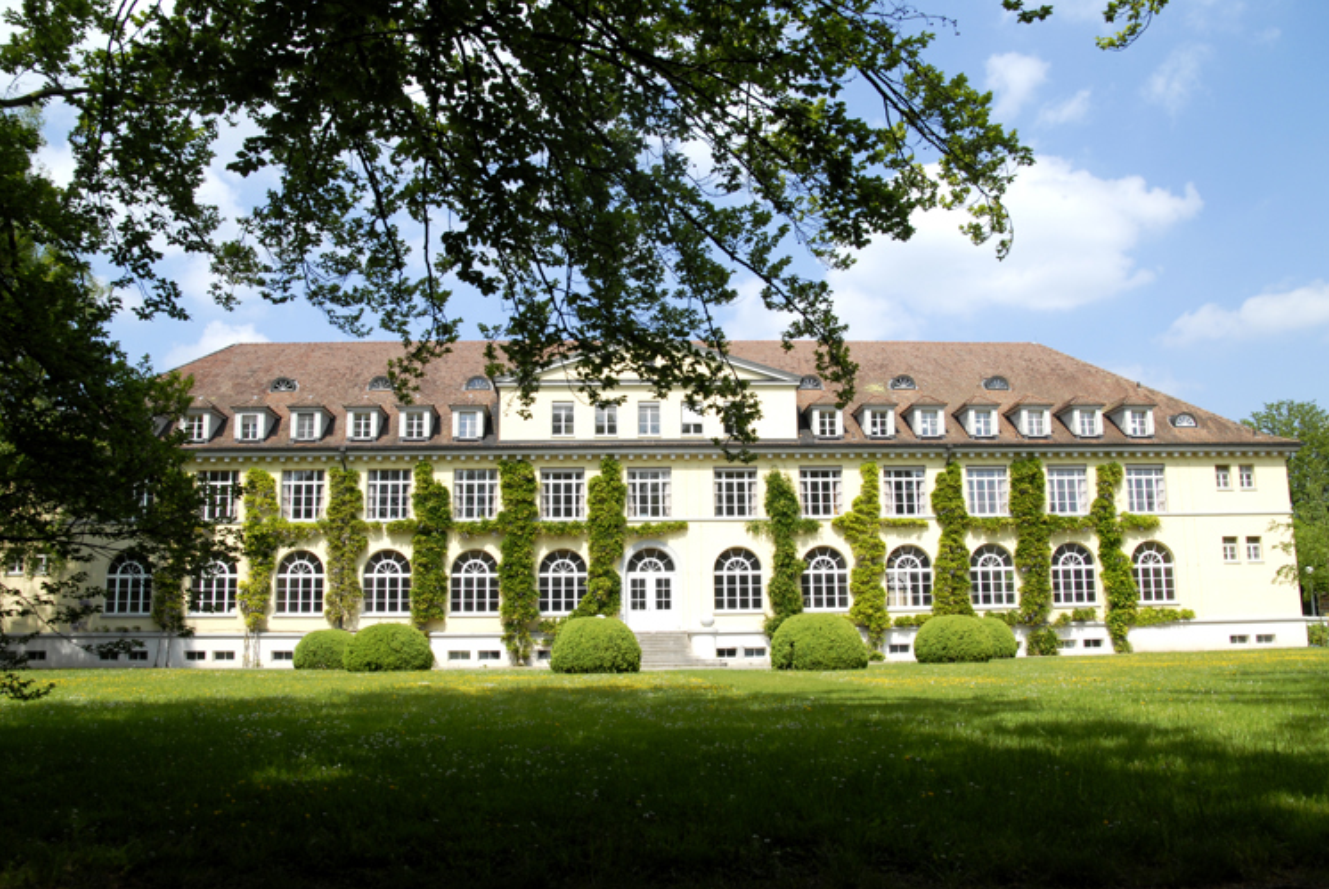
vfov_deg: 48.8
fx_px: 980
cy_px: 459
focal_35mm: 27
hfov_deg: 68.3
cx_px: 661
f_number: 6.3
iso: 250
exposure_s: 1/800
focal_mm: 17
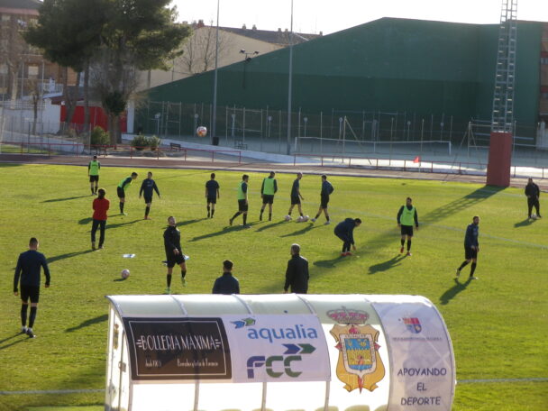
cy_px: 206
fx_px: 1694
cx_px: 274
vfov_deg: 13.8
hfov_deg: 18.4
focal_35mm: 107
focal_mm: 19.1
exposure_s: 1/250
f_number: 5.1
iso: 80
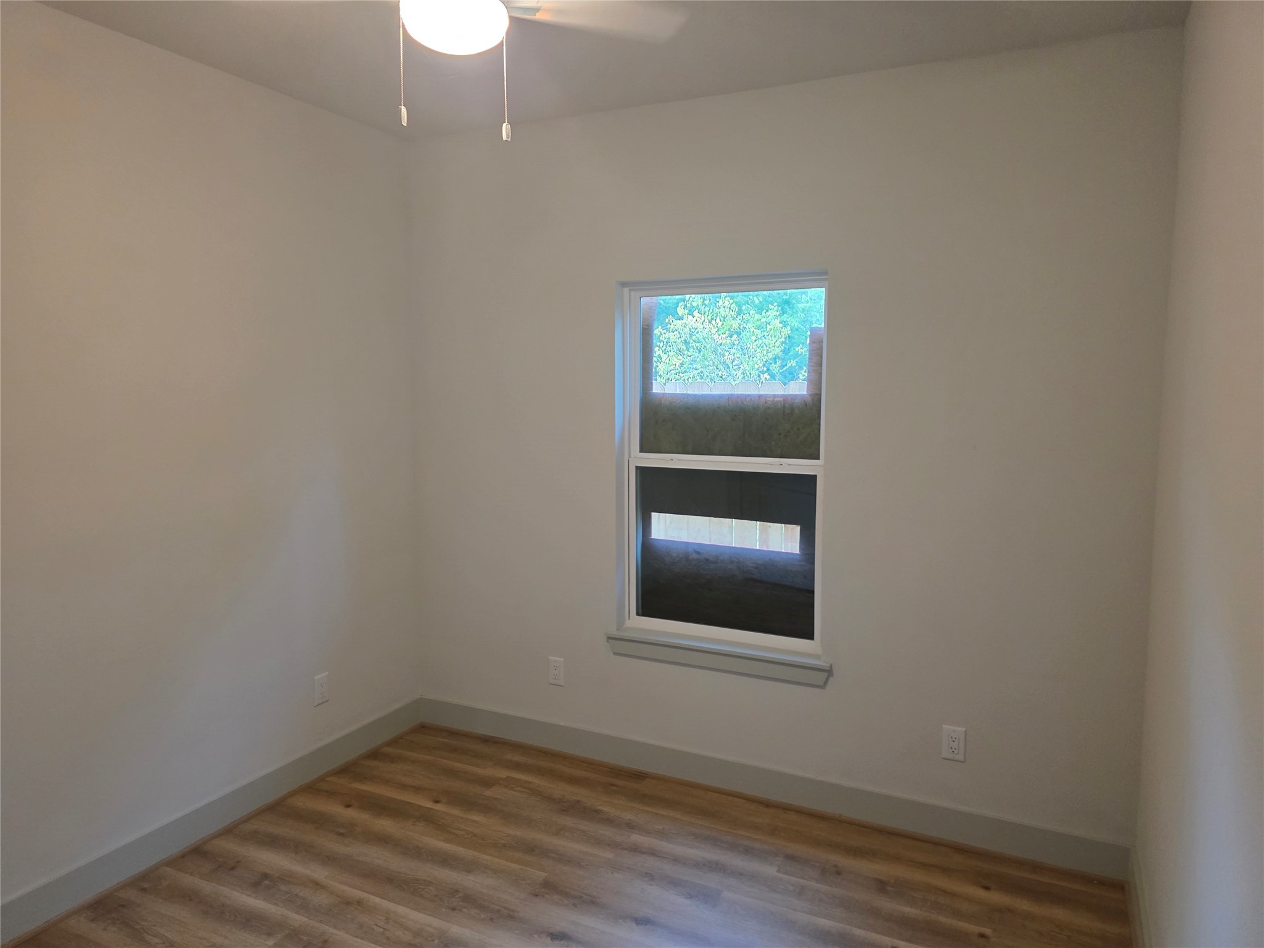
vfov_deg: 58.9
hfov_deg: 73.9
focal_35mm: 23
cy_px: 474
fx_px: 840
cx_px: 632
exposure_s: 1/120
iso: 400
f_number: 1.7
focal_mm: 6.3
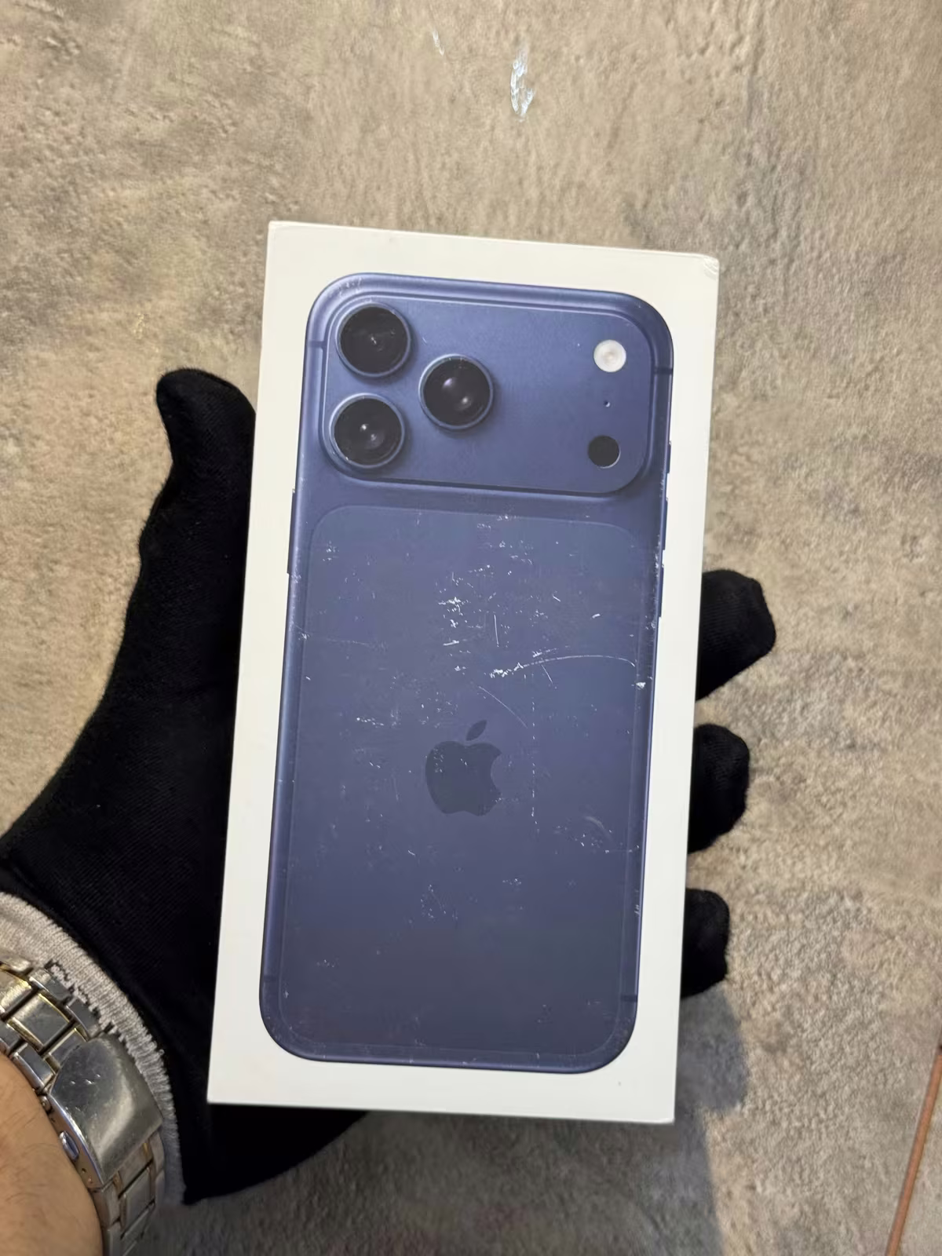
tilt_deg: +6.0
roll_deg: -16.6
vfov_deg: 39.7
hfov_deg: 30.3
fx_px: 1742
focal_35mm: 48
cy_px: 628
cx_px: 471
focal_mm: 6.76
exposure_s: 1/50
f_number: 1.78
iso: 64
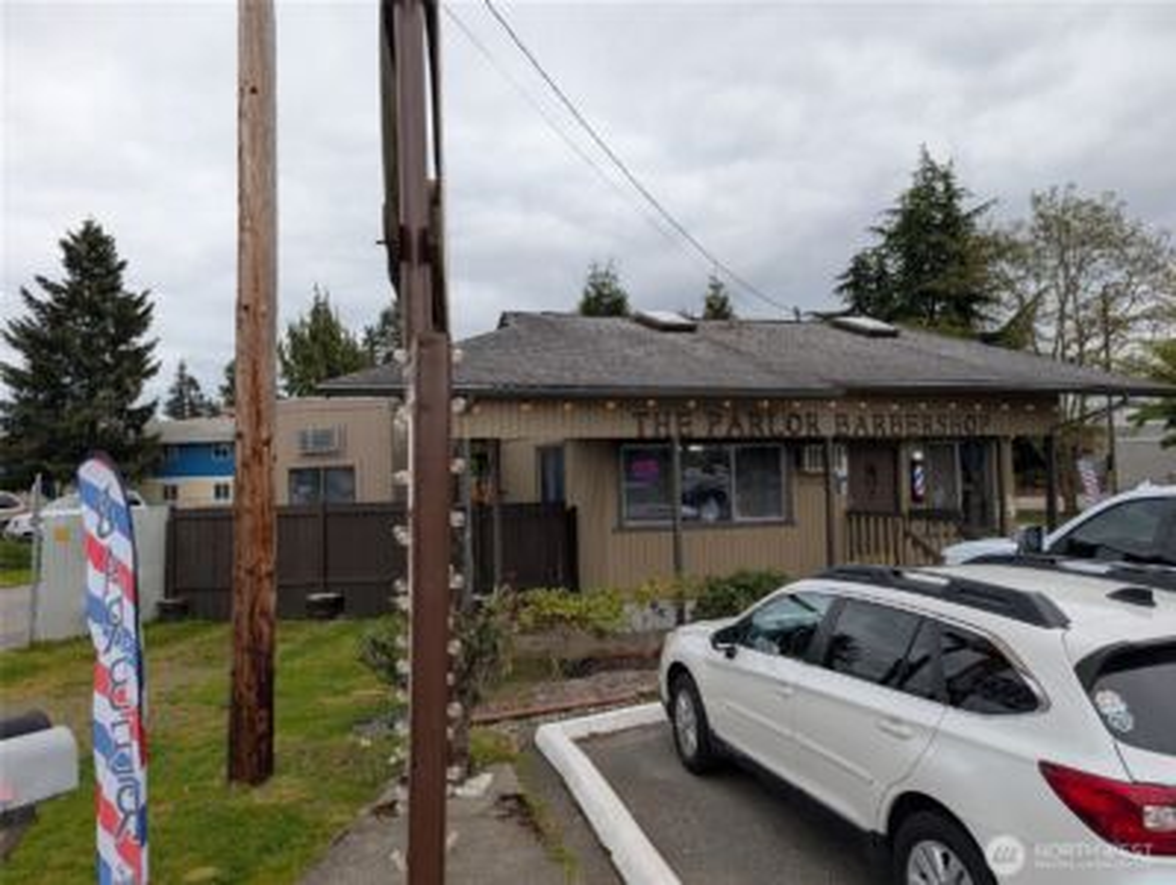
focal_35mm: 24
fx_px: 816
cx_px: 588
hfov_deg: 71.5
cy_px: 442
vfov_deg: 56.9
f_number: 1.68
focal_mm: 6.9
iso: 22
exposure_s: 1/524
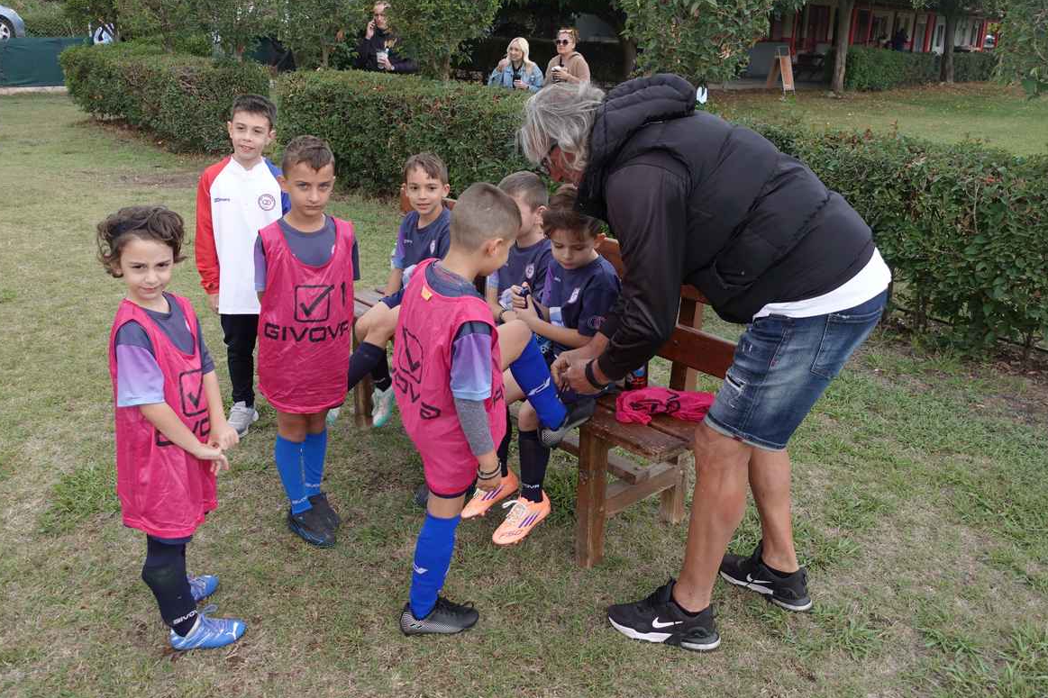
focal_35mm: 32
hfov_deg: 58.7
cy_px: 340
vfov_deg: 41.1
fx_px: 931
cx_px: 515
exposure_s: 1/400
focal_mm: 12.04
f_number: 2.8
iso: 125
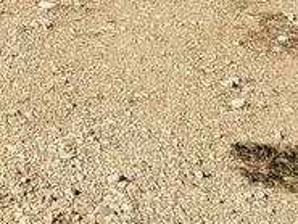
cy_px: -601
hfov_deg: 9.5
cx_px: -399
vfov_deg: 6.7
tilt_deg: +1.6
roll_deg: +0.5
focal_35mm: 187
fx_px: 1611
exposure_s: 1/6173
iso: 80
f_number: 1.78
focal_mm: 6.76
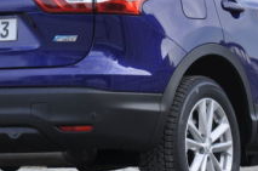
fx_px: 2124
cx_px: 150
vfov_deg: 4.6
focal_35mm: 297
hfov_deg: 7.0
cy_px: 56
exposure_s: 1/160
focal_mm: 70
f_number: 6.3
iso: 200
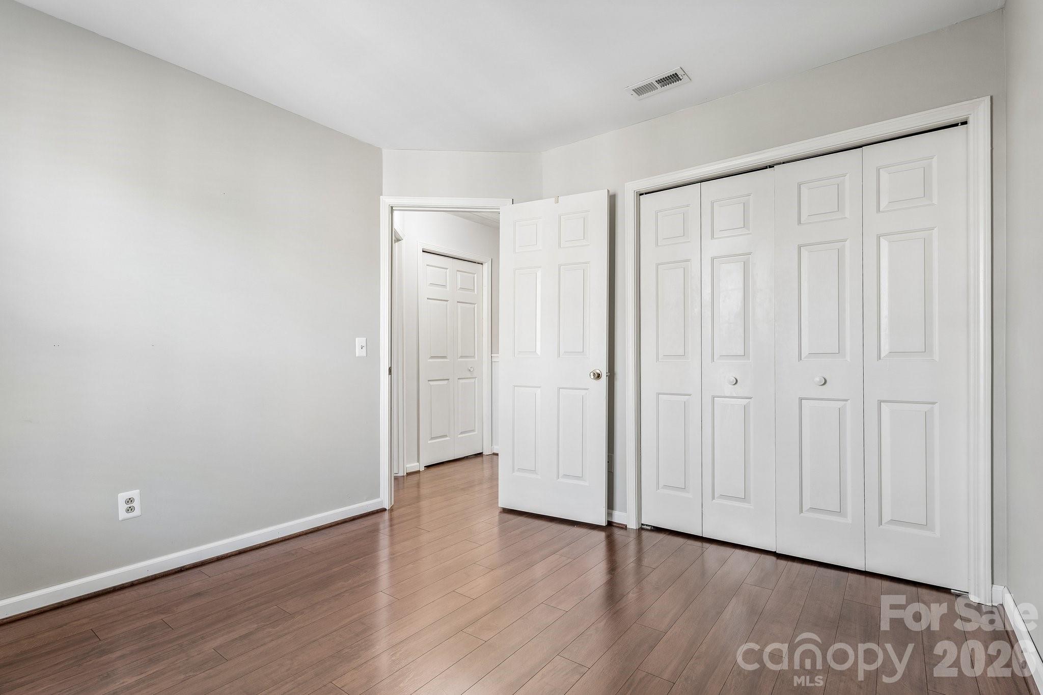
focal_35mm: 17
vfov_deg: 70.4
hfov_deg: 93.3
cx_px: 522
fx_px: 492
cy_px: 348
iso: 400
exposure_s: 1/3.33
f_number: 8
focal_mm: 17
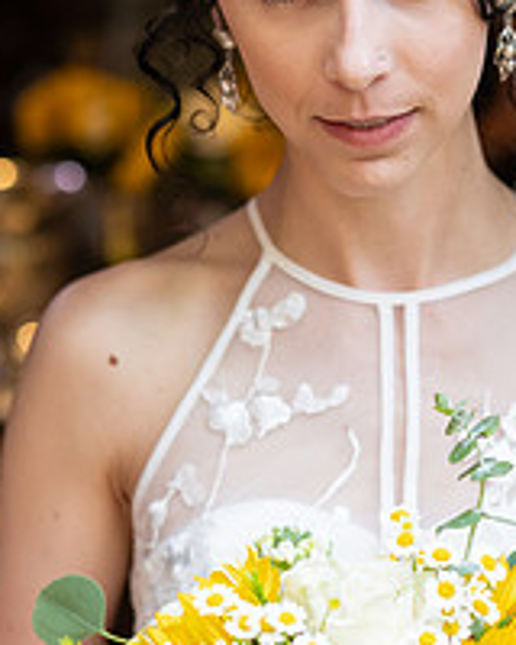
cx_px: 358
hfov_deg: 13.3
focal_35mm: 116
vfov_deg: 16.6
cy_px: 352
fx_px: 2214
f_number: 2.5
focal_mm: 55
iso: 320
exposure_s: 1/160
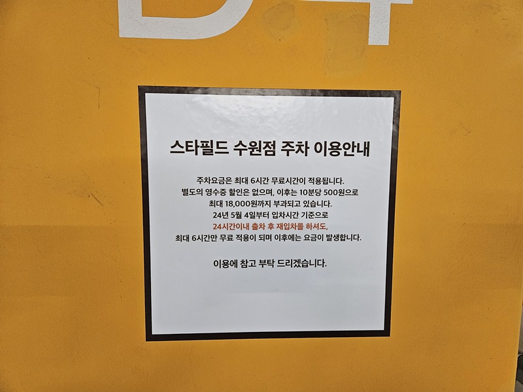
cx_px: 262
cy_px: 196
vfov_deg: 58.9
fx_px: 347
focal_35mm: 23
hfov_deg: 73.9
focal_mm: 5.4
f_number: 1.8
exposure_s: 1/120
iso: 500
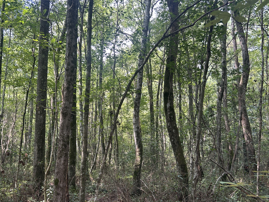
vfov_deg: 39.5
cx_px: 107
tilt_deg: +8.0
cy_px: 119
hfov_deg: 51.0
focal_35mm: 36
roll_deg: -0.9
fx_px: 280
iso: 64
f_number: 1.5
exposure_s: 1/121
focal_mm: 5.7
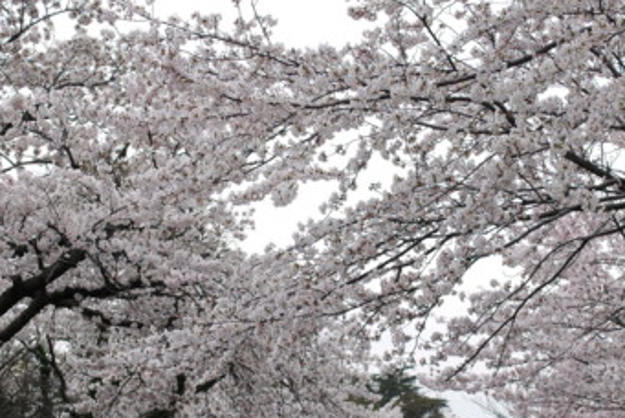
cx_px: 389
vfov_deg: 9.5
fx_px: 2517
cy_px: 307
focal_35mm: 145
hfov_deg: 14.1
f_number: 8
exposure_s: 1/320
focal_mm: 55
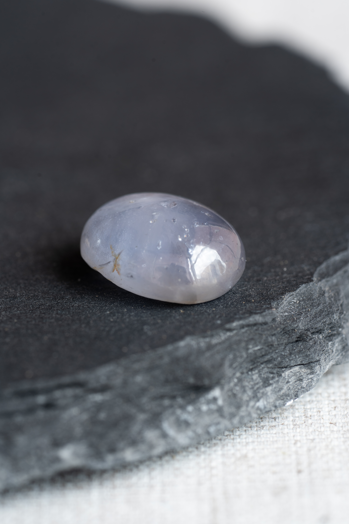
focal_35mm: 98
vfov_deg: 20.8
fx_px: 1425
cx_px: 167
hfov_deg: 14.0
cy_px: 241
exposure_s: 1/10
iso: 100
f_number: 7.1
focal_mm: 90
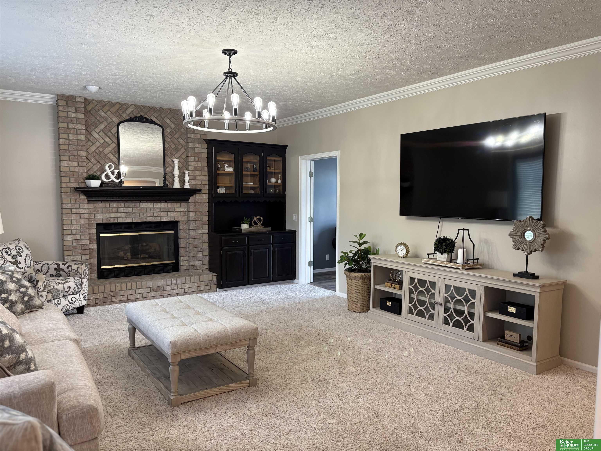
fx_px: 451
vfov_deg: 53.1
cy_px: 226
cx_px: 300
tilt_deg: -3.6
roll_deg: +0.0
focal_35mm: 26
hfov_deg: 67.3
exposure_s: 1/60
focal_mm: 5.96
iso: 125
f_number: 1.6
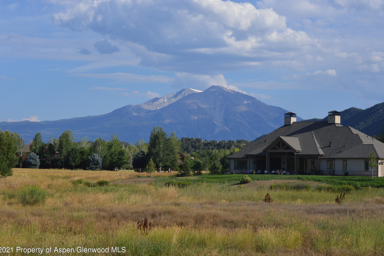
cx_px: 189
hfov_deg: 24.0
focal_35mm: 85
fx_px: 901
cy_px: 130
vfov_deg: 16.2
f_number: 6.3
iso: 400
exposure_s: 1/1600
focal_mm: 55
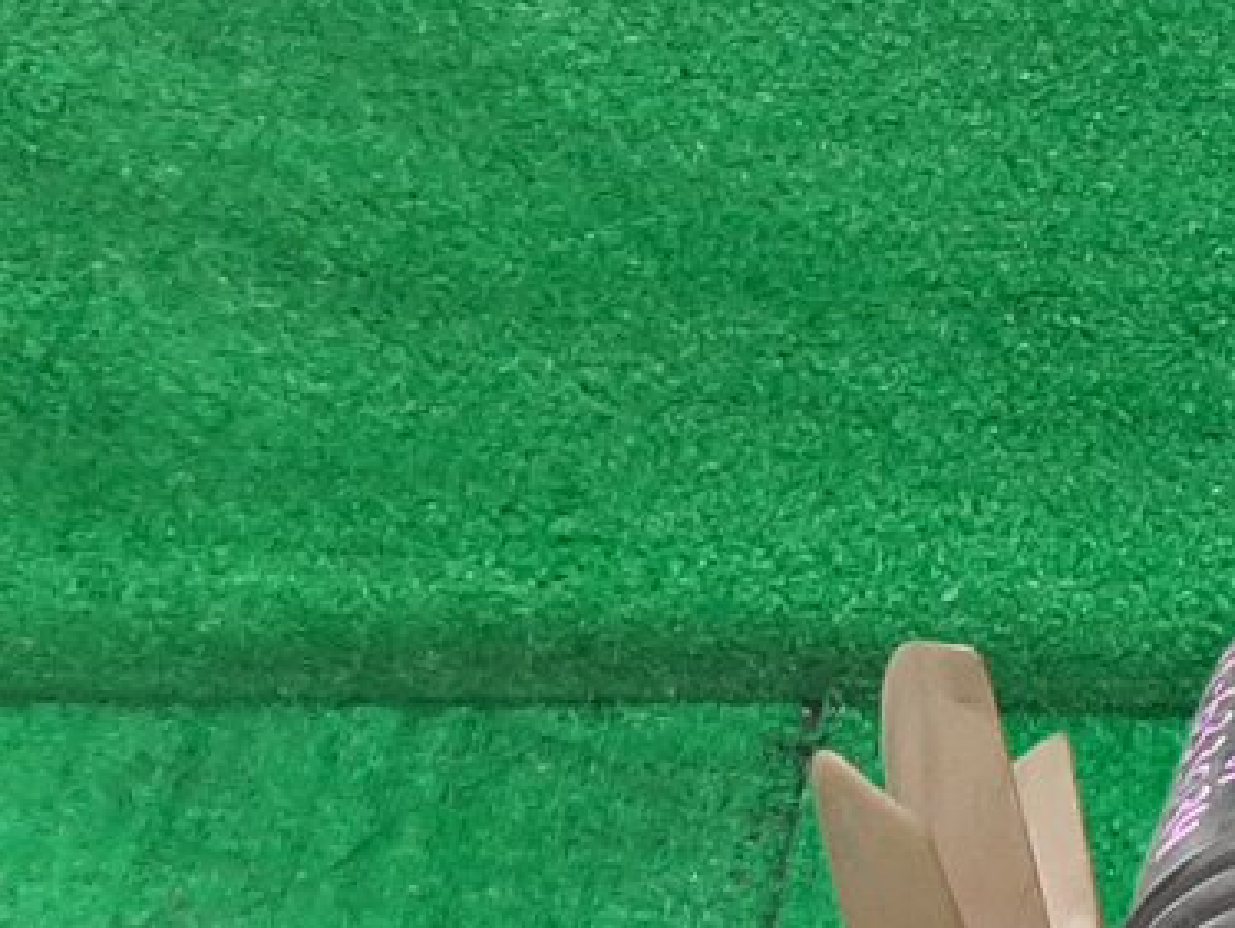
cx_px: 2364
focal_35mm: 100
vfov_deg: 13.7
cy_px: 1509
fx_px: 3570
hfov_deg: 16.0
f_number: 1.7
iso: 144
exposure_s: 1/50
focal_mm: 3.93
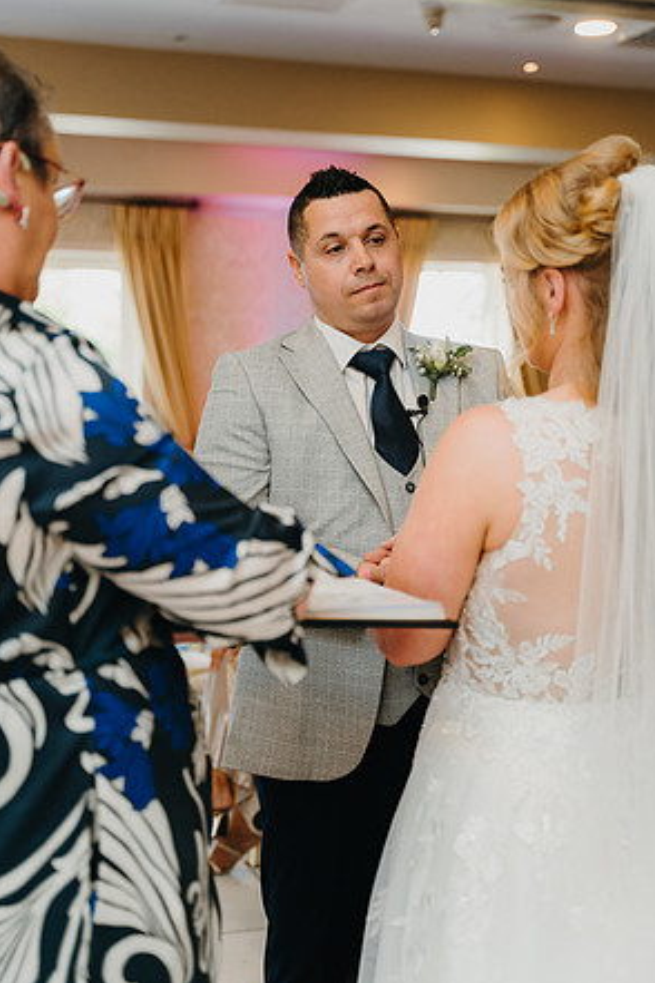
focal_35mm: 51
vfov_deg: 38.9
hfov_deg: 26.5
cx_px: 328
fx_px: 1392
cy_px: 484
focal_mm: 50
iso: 800
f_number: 2.8
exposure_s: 1/160
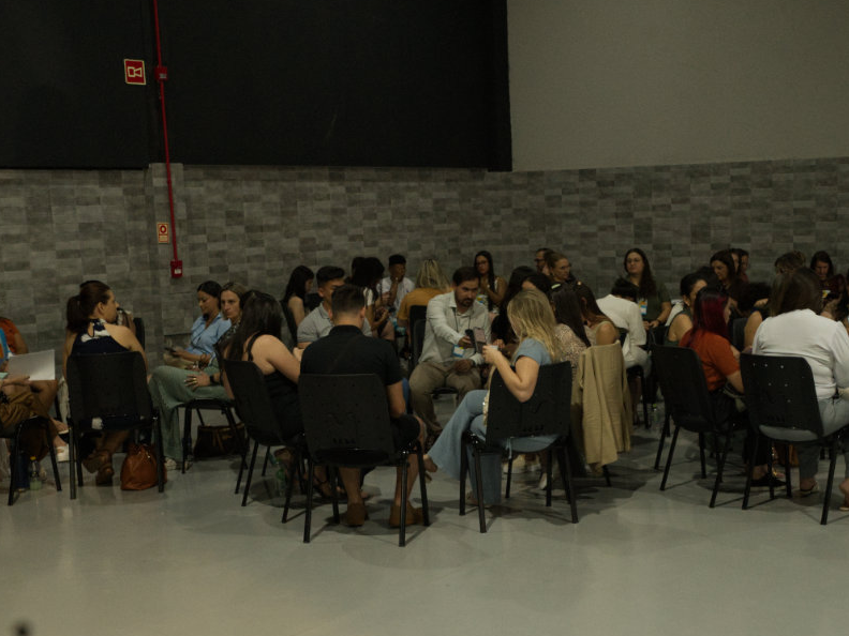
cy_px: 421
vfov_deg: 28.4
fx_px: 1251
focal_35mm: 51
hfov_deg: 37.3
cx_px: 527
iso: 6400
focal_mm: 35
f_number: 5.6
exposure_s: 1/80
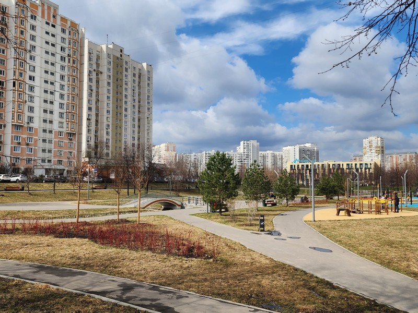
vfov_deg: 58.9
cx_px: 209
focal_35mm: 23
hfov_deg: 73.9
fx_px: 278
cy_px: 156
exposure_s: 1/1235
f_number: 1.8
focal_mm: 6.4
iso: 12
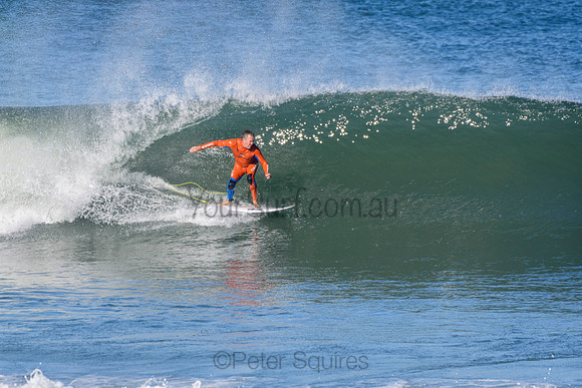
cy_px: 194
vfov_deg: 1.8
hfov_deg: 2.7
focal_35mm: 750
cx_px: 291
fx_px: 12127
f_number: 5.6
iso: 400
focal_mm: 500
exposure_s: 1/2000
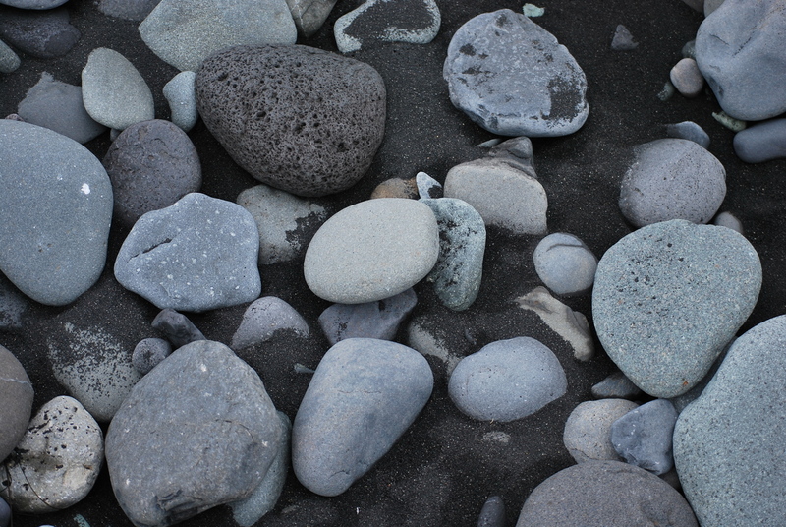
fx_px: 1804
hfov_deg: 24.6
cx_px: 393
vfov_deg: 16.6
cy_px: 264
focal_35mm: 82
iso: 200
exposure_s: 1/640
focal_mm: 55
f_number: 4
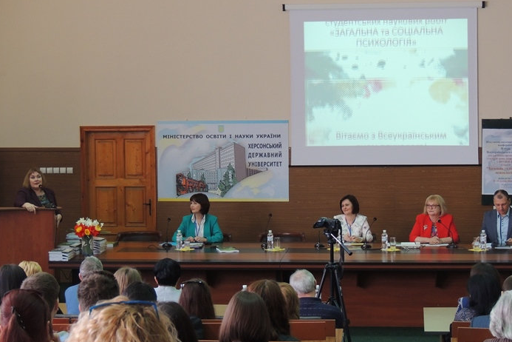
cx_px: 267
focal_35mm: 84
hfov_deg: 24.2
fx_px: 1195
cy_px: 167
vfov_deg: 16.3
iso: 400
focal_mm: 12.4
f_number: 3.9
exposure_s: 1/50
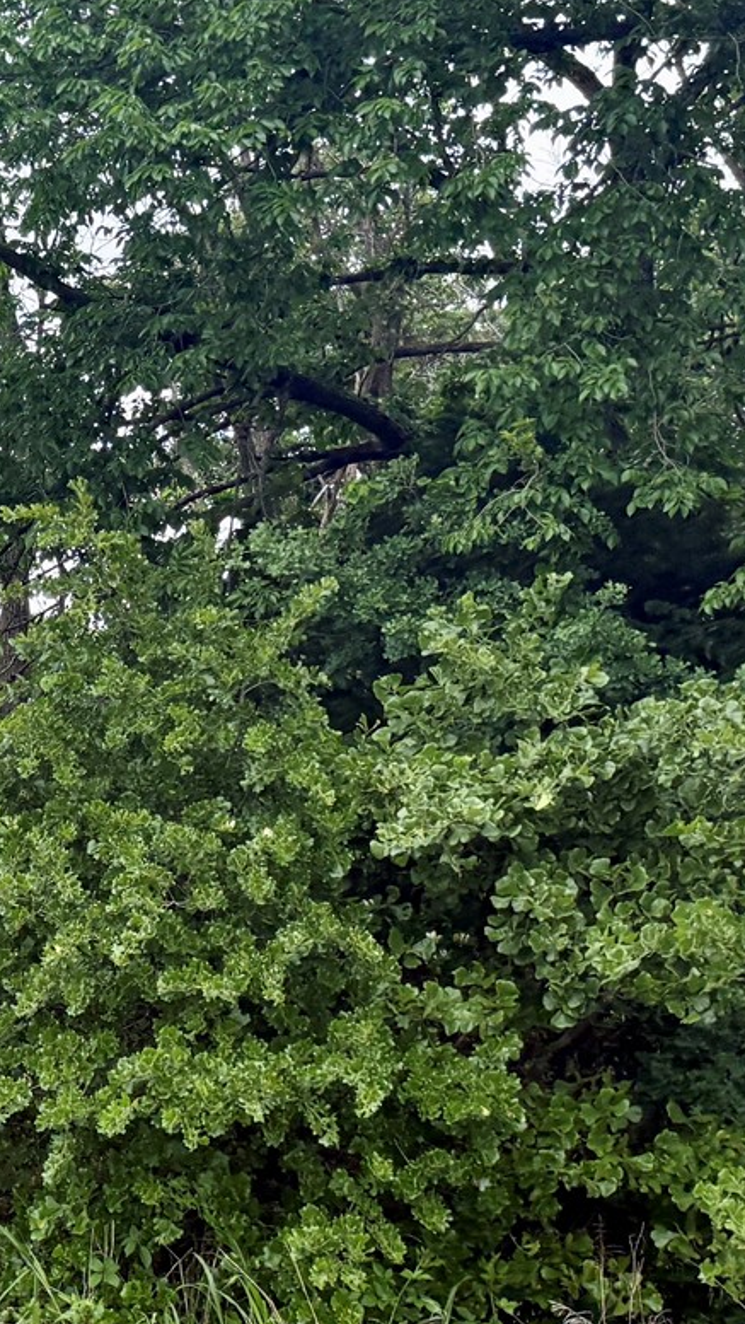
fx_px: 2421
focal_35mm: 69
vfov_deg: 30.5
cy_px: 752
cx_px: -474
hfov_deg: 15.6
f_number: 1.78
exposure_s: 1/888
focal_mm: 6.76
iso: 100
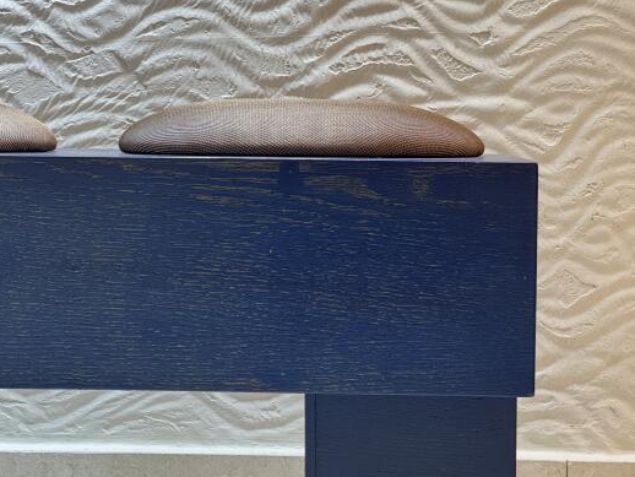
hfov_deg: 18.9
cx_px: 317
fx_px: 1909
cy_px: 270
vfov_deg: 14.2
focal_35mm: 104
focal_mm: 9
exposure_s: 1/50
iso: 500
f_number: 2.8
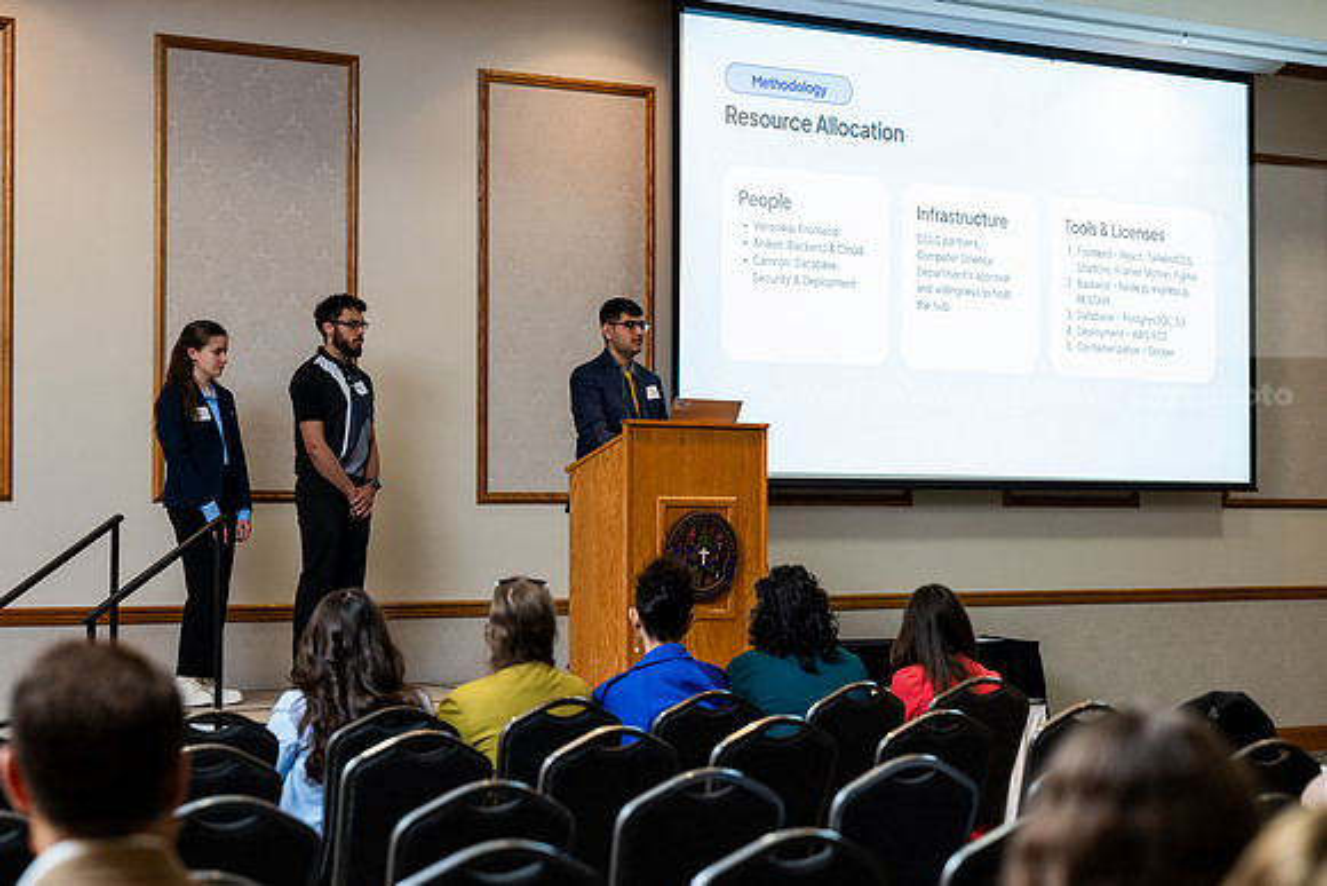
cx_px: 664
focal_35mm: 79
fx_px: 2913
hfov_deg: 25.7
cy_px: 443
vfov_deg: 17.3
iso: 2000
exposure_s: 1/200
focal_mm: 79
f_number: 3.5
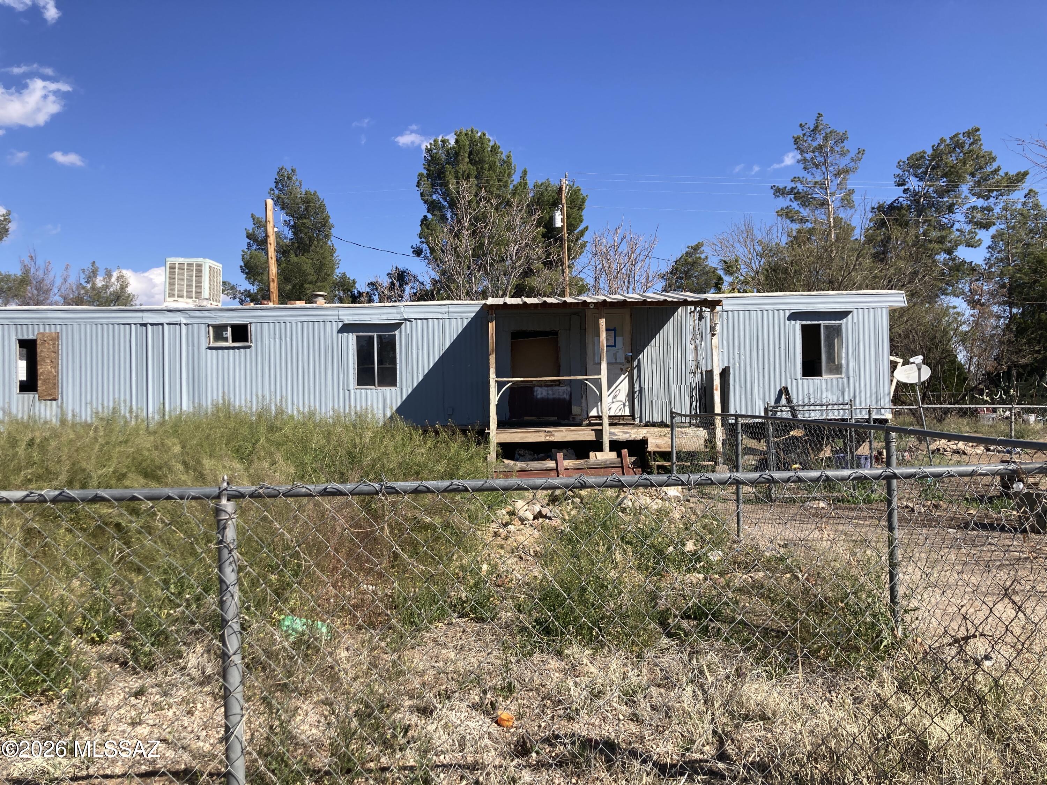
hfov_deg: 63.4
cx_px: 524
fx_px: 847
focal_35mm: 28
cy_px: 392
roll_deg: -1.2
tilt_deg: -0.2
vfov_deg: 49.7
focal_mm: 3.99
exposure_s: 1/1946
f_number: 1.8
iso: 20
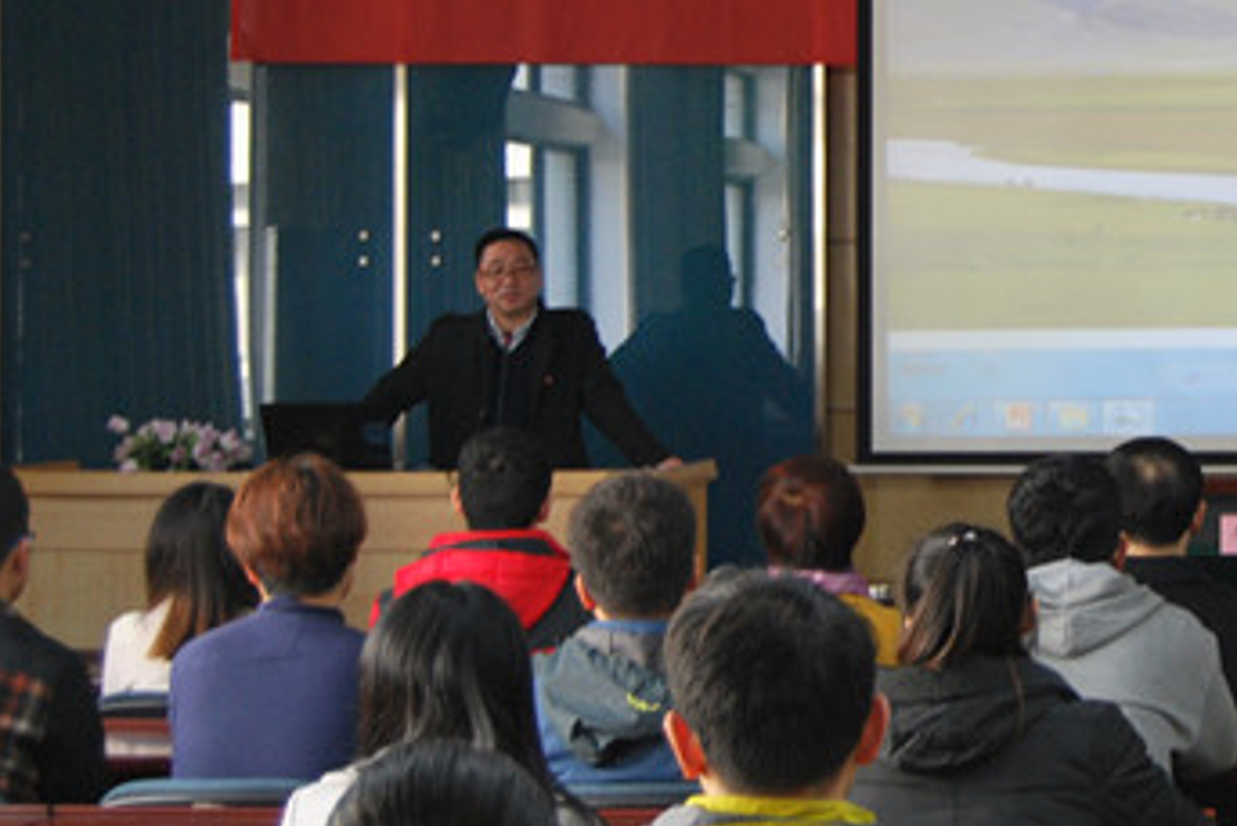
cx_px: 1201
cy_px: 179
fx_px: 3609
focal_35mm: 105
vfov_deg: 13.0
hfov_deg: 19.0
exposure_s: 1/30
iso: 400
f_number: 4.2
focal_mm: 30
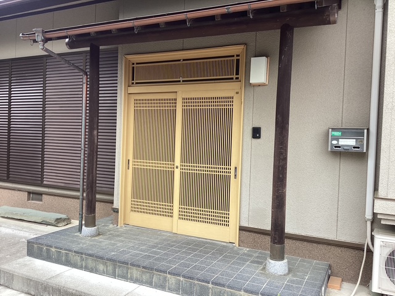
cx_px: 198
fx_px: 354
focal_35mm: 31
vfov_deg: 45.4
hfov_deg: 58.4
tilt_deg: -1.5
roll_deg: -2.1
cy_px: 148
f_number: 2.4
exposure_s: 1/124
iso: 25
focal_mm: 3.3
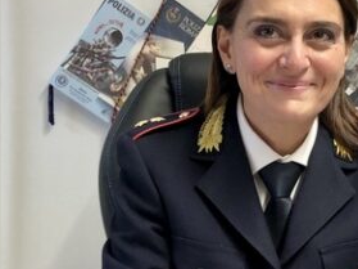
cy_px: 154
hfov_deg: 24.8
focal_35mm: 77
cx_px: 304
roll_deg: -0.3
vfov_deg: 19.1
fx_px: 796
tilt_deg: -2.1
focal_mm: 3.99
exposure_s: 1/25
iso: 40
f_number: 1.8
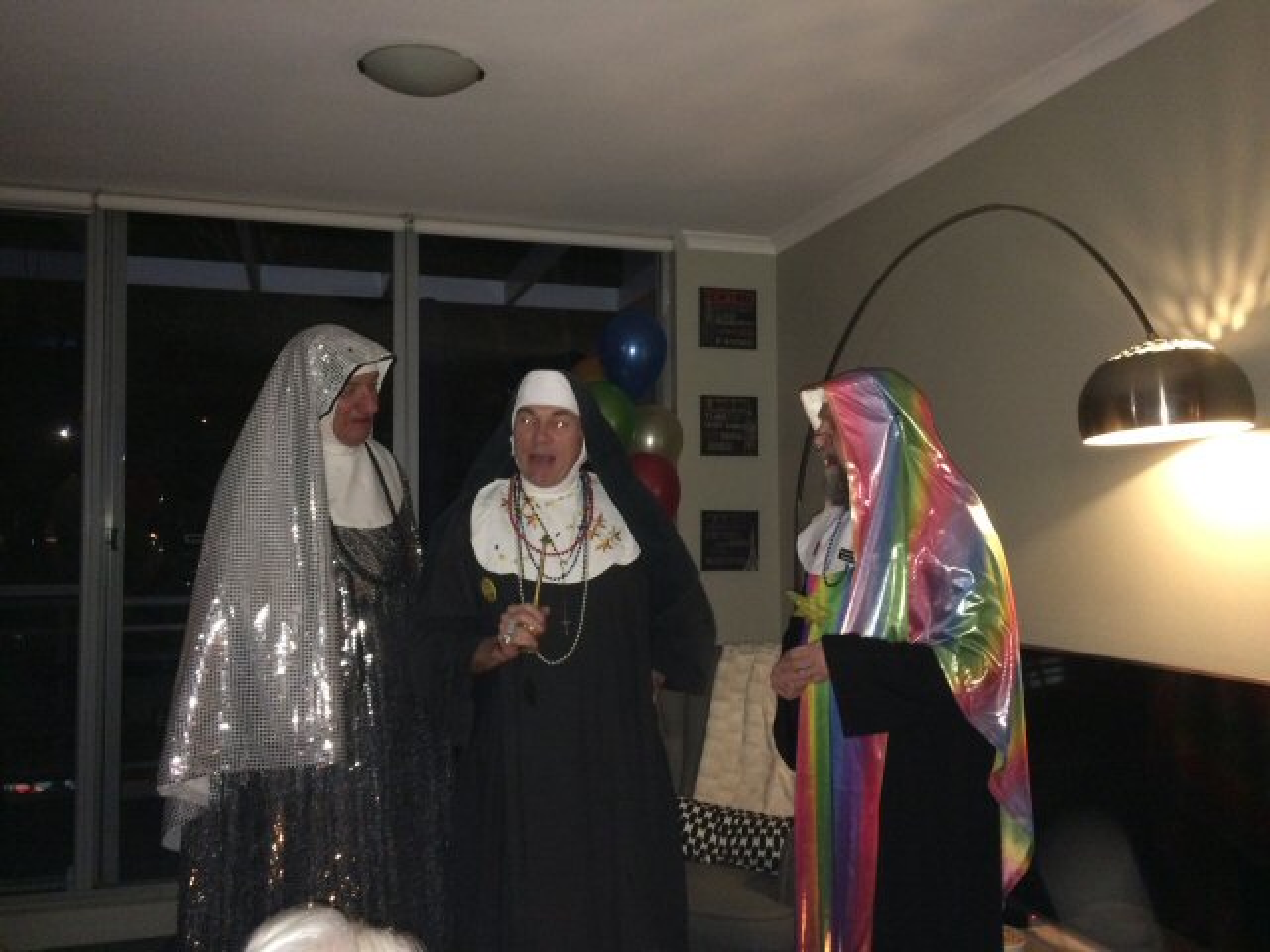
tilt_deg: +3.5
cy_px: 476
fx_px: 1064
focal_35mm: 29
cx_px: 635
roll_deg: -0.4
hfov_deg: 61.7
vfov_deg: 48.2
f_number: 2.2
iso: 320
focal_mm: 4.15
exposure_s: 1/16
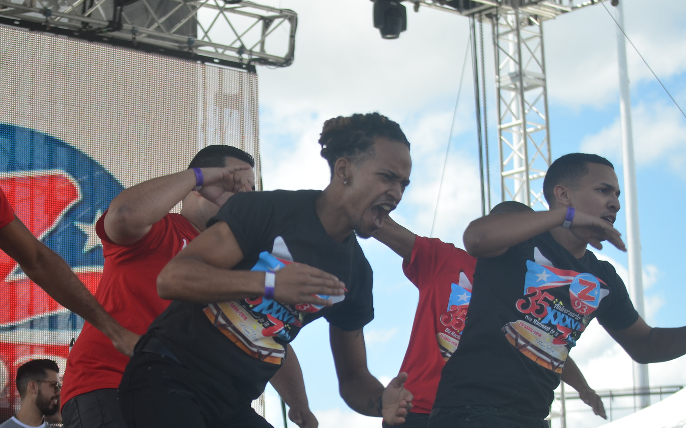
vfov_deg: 11.9
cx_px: 260
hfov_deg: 19.0
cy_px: 240
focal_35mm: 110
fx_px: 2050
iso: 160
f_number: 4.5
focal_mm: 55
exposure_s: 1/640
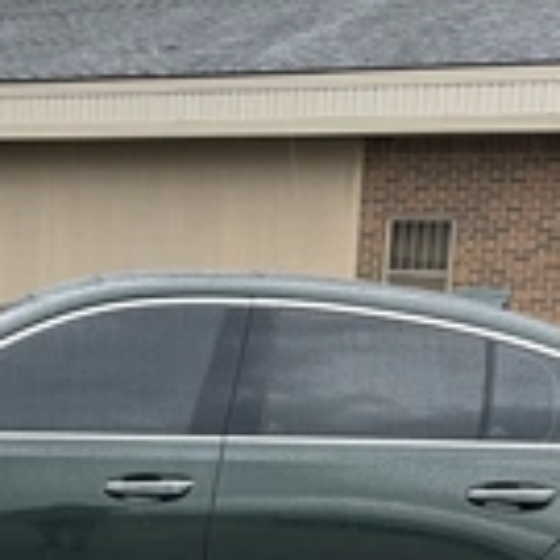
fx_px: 1391
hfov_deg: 22.5
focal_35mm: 76
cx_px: 120
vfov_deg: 21.9
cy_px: 572
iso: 16
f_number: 1.8
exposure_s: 1/127
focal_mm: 3
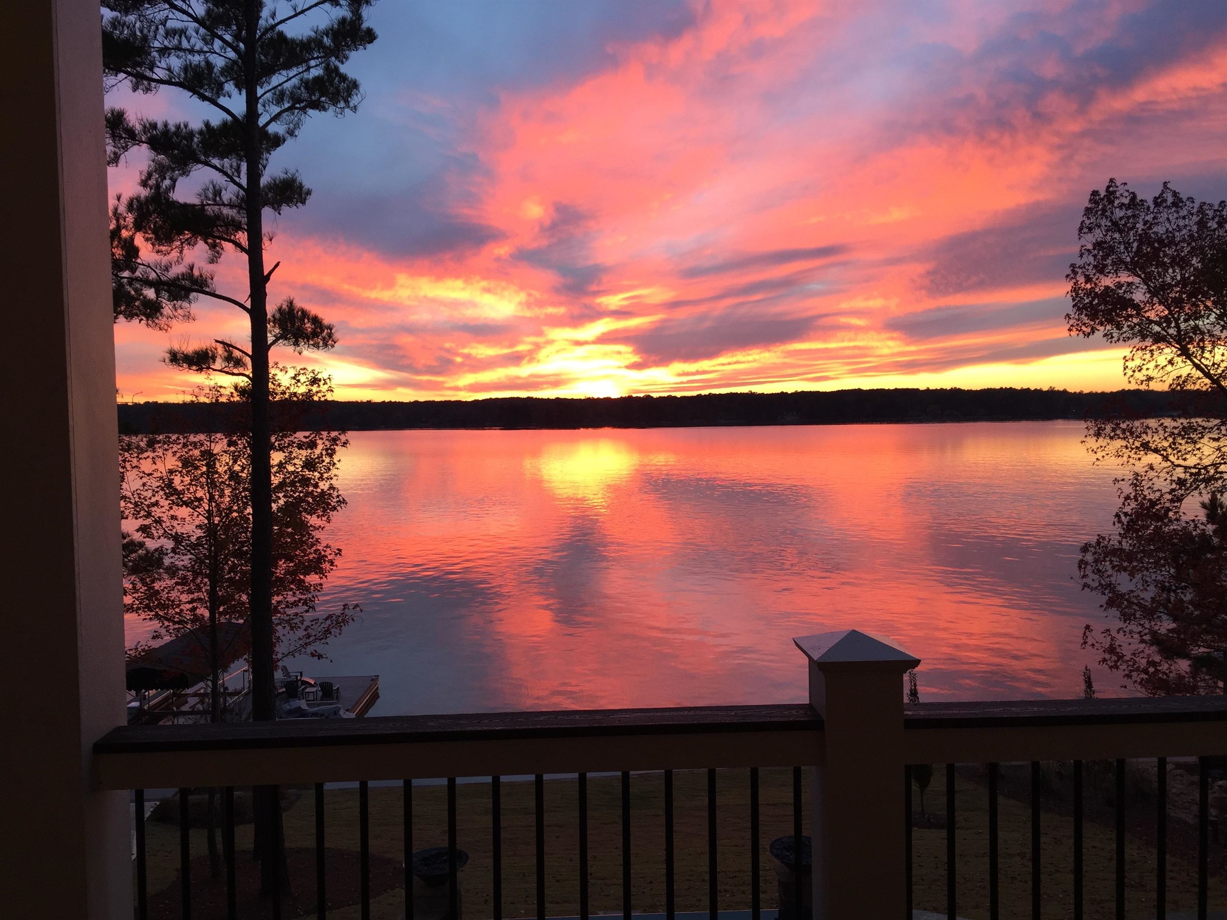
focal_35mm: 29
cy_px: 460
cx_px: 614
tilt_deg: -2.2
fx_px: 1028
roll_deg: +1.0
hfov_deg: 61.7
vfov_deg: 48.2
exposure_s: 1/40
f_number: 2.2
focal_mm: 4.15
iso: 32
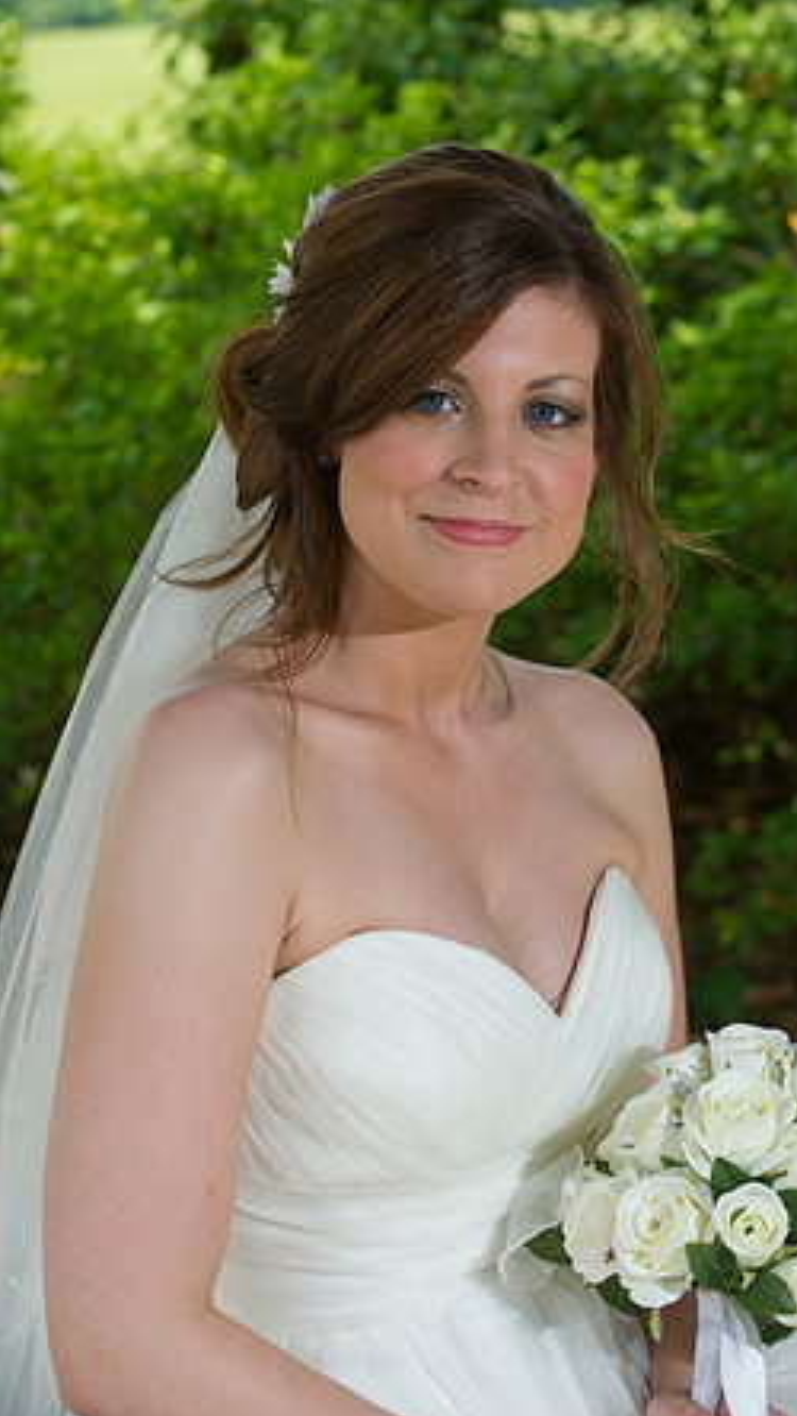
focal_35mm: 104
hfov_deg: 11.7
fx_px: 3904
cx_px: 473
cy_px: 714
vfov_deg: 20.5
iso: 500
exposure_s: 1/200
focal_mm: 98
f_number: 6.3
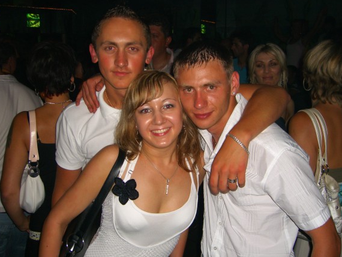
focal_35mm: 40
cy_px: 130
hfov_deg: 46.8
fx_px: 395
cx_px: 171
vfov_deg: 36.0
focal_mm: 7.9
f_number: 2.8
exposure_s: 1/60
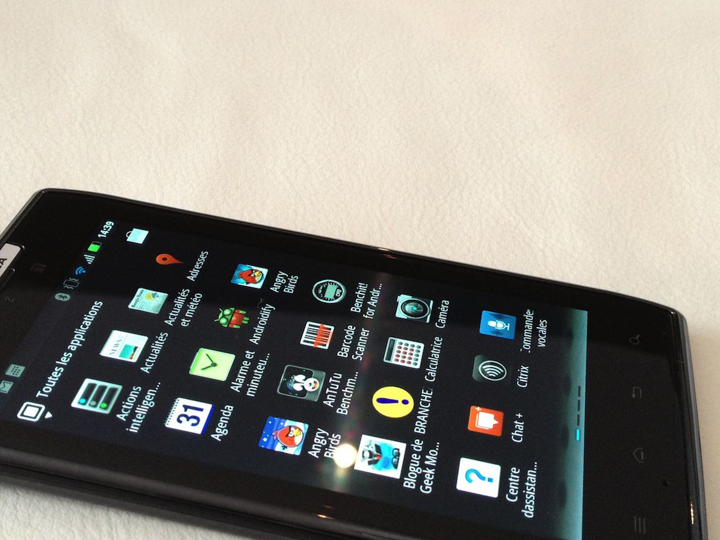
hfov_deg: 38.9
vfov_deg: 29.6
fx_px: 1019
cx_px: 331
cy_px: 337
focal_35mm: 49
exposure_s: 1/20
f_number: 2.4
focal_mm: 4.28
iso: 200
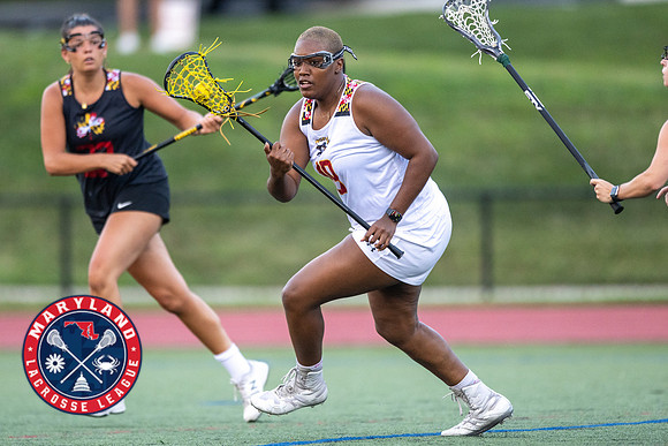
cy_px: 214
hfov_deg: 3.7
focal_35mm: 553
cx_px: 321
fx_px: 10264
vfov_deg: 2.5
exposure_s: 1/1250
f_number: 2.8
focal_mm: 400
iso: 1800
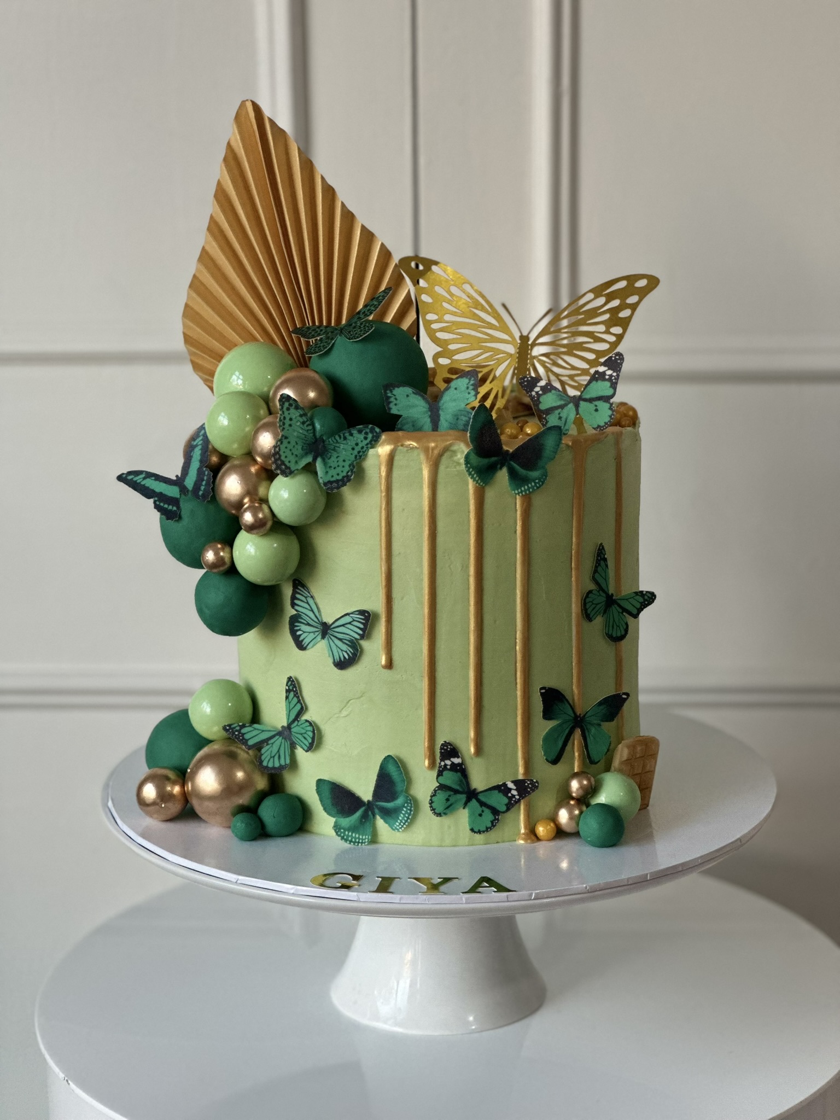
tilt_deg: -12.0
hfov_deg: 19.1
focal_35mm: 77
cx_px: 420
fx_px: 2491
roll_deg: +1.0
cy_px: 560
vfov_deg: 25.3
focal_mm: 9
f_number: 2.8
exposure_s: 1/72
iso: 250
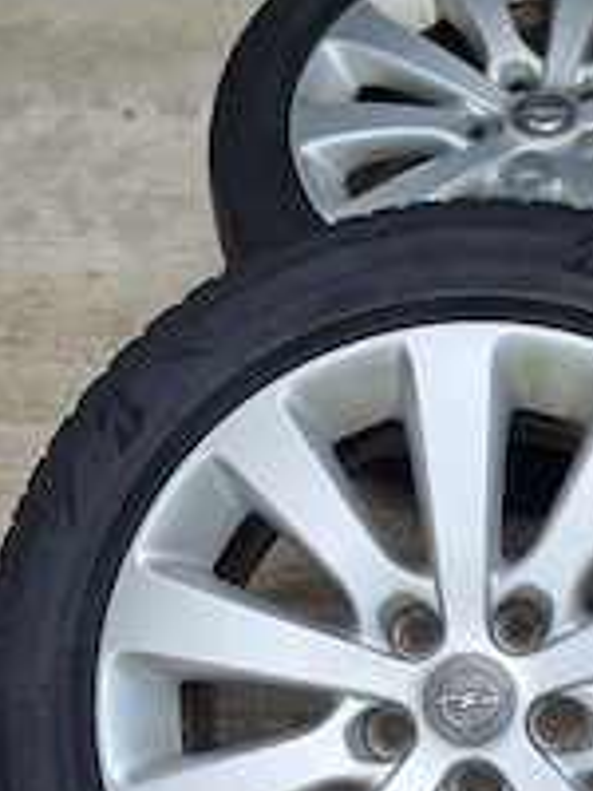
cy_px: 684
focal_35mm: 48
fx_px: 1096
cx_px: 459
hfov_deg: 29.7
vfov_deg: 37.5
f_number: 1.8
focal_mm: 6.7
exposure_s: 1/333
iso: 50
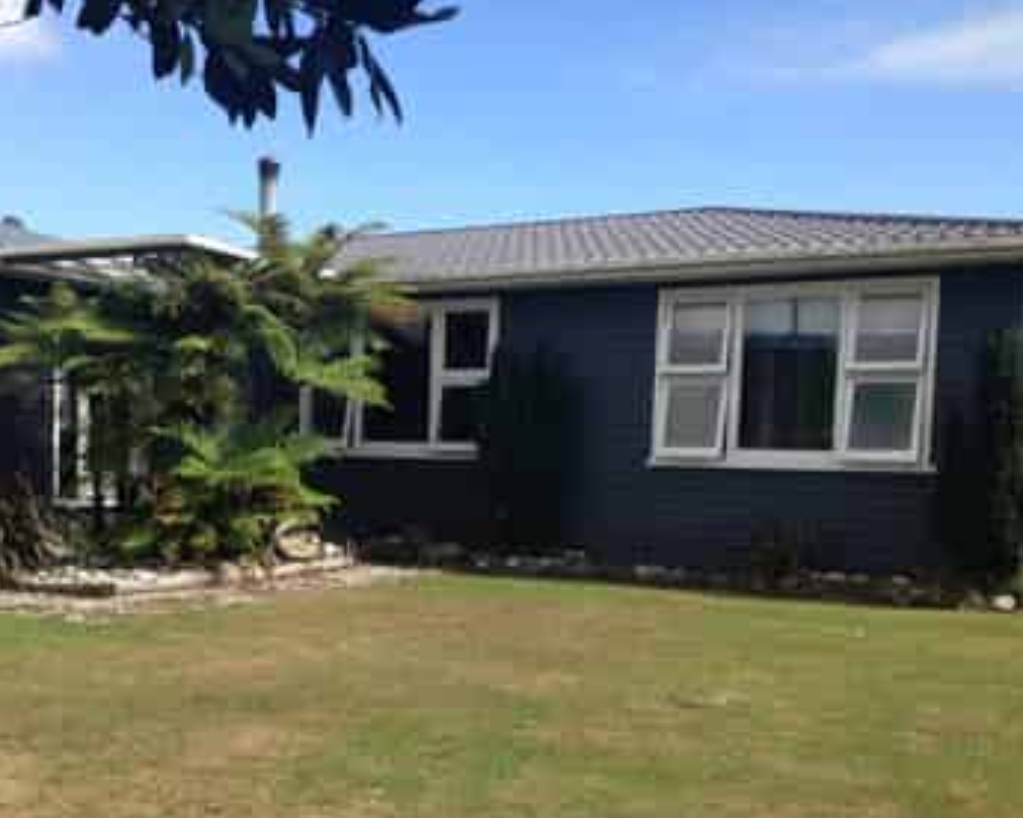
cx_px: 342
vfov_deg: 32.5
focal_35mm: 46
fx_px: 1393
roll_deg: -2.7
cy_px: 544
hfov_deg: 39.9
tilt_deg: -3.9
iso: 50
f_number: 2.4
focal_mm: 4.12
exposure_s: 1/1063
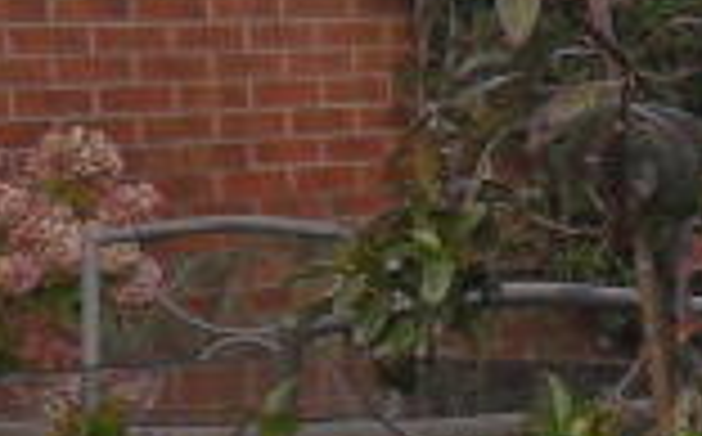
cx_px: 1701
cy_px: 180
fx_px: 3190
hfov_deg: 10.7
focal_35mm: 167
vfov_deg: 7.8
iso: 80
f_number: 7.5
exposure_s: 1/180
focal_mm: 4.2
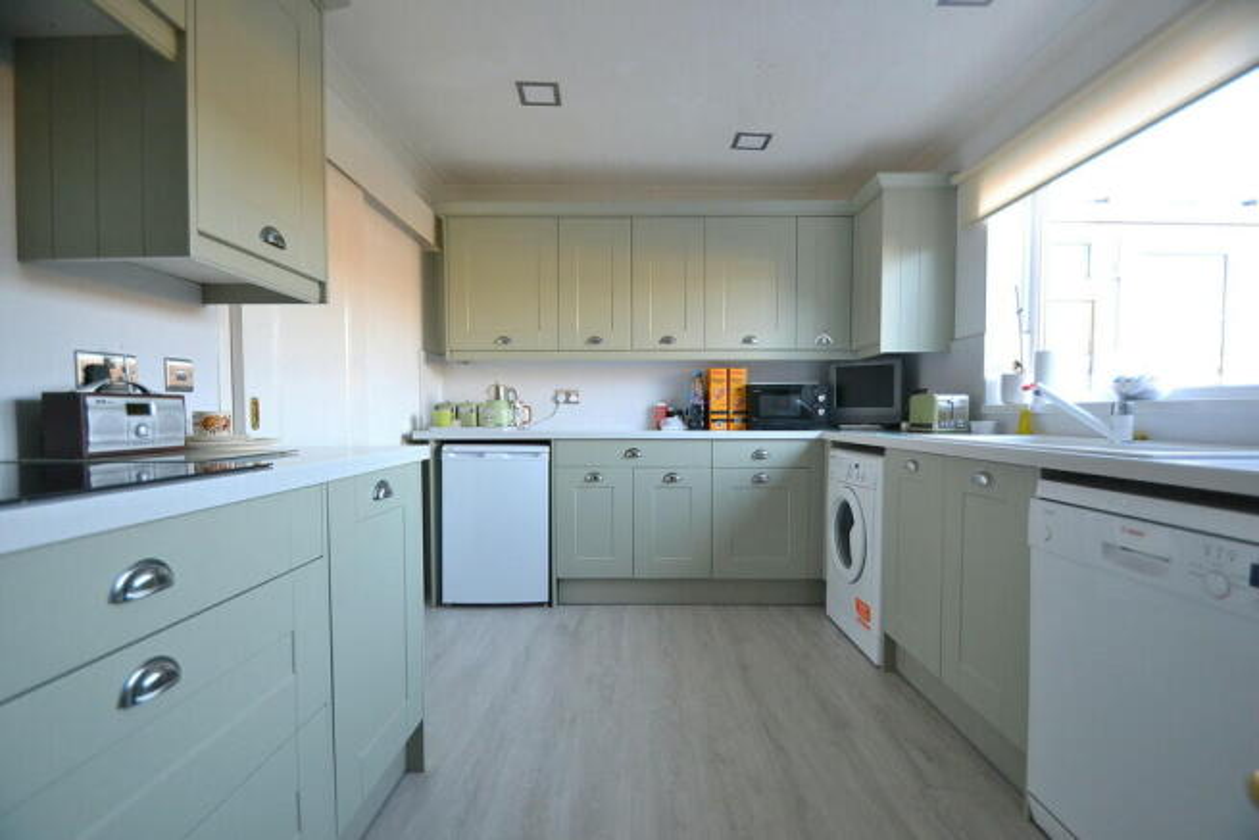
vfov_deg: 77.4
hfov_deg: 100.4
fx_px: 525
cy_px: 420
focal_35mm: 15
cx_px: 630
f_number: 3.5
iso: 500
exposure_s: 1/60
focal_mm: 10
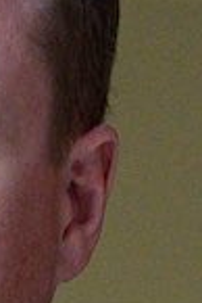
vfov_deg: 2.8
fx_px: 6263
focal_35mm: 746
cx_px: -190
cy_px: 339
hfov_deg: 1.8
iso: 2500
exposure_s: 1/640
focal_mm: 120
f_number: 3.2
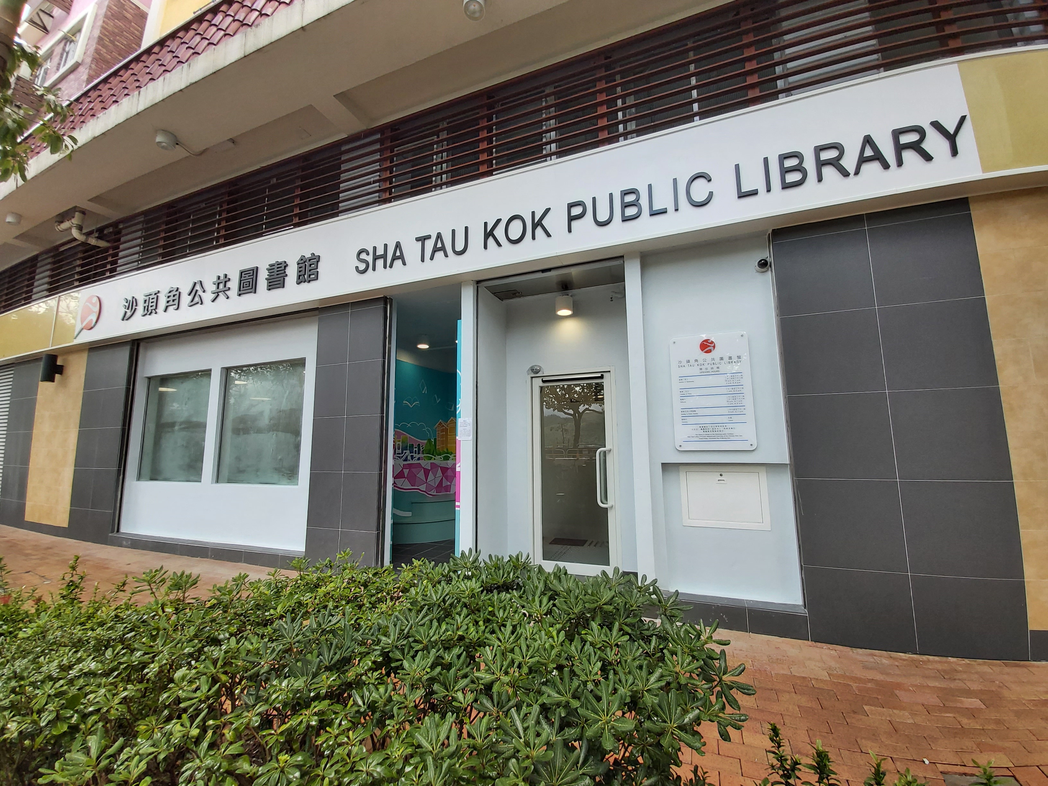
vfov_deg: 94.5
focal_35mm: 12
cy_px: 393
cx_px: 524
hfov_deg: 110.5
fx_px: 363
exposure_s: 1/228
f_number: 2.2
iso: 40
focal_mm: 1.42
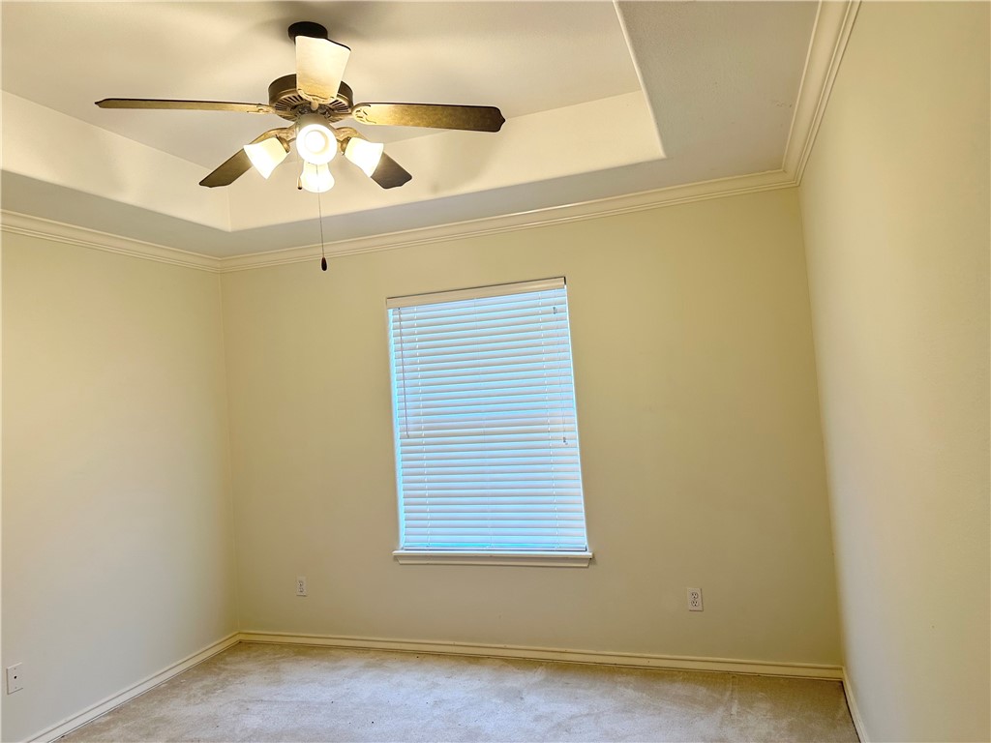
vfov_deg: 56.8
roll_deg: +4.3
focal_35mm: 24
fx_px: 687
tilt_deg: +2.7
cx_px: 496
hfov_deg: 71.6
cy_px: 372
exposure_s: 1/120
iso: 80
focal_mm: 6.86
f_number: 1.78
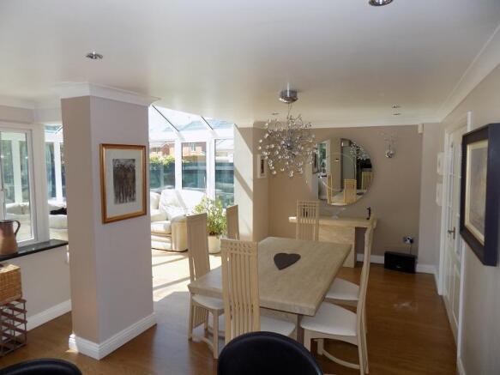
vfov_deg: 58.9
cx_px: 250
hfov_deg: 73.9
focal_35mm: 23
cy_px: 188
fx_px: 332
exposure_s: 1/160
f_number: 3.1
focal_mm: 4
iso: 80
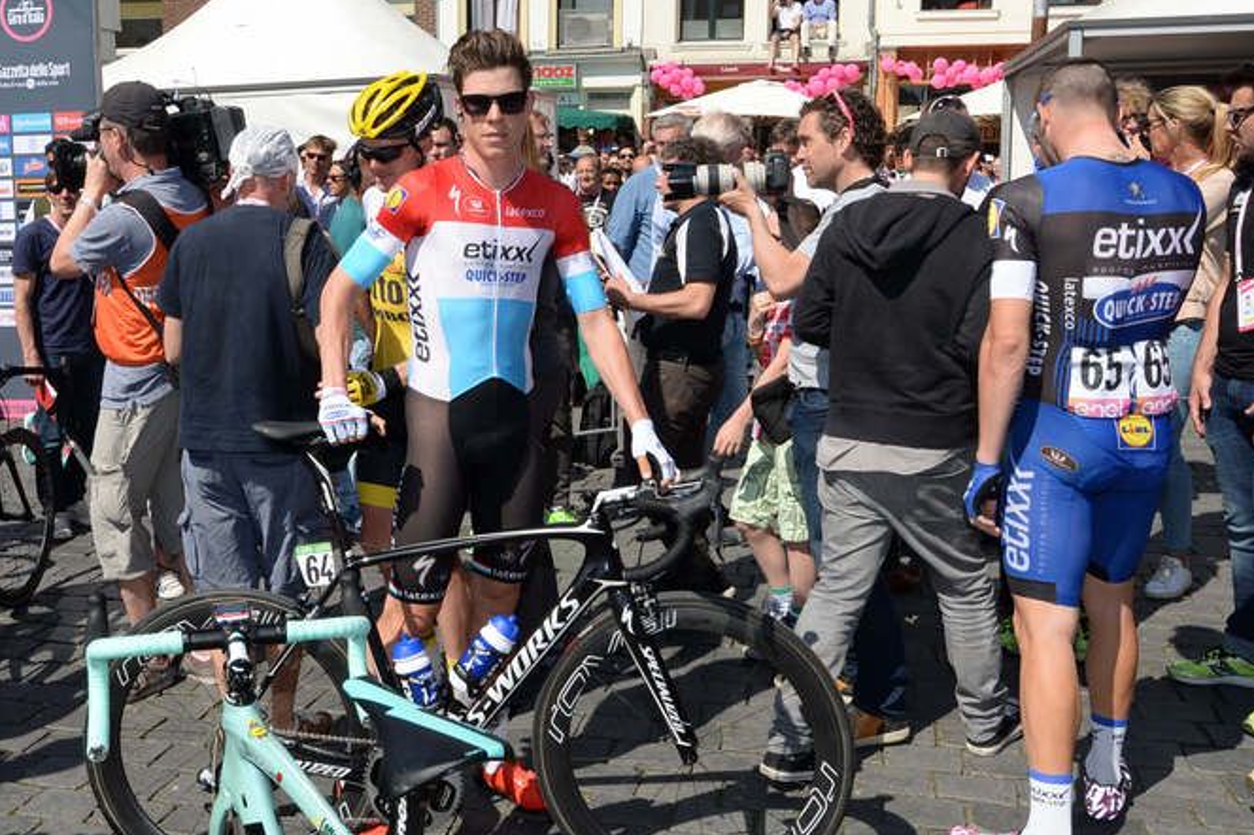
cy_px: 335
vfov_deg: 35.8
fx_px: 1288
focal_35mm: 37
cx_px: 482
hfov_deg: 51.4
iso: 200
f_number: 14
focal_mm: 24
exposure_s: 1/200
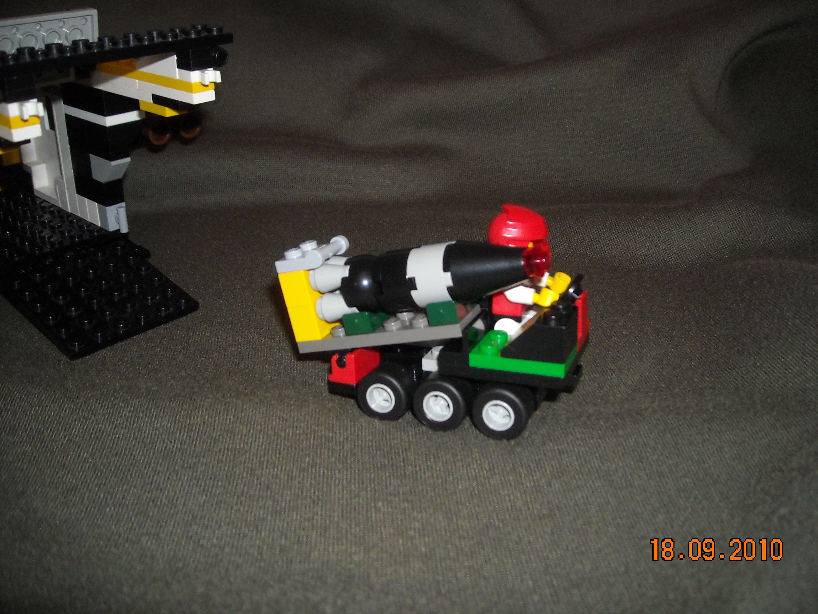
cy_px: 307
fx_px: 827
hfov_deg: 52.6
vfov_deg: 40.7
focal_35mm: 35
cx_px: 409
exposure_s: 1/60
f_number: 5.6
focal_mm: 5.7
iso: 200
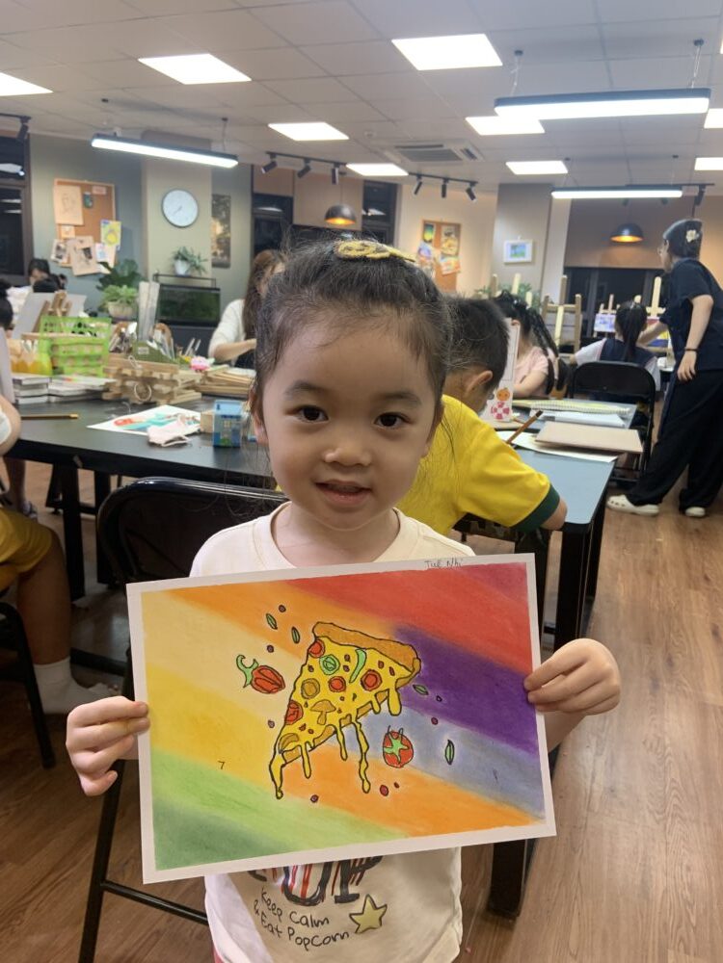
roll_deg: -2.9
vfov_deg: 67.3
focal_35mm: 26
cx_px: 362
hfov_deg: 53.1
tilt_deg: -12.1
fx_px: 724
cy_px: 482
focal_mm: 4.25
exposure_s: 1/76
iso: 100
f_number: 1.8
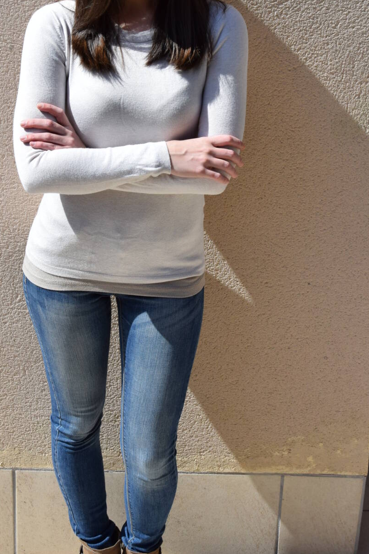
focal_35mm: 70
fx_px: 1076
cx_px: 125
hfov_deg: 19.4
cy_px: 182
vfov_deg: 28.6
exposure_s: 1/400
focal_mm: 32
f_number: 10
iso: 200
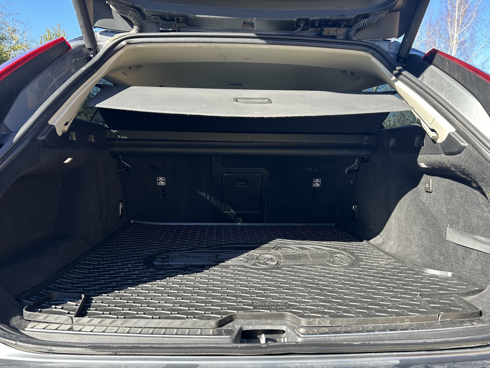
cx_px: 239
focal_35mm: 27
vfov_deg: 51.4
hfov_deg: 65.3
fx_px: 382
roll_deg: -0.8
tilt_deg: -7.9
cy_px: 189
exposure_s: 1/380
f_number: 1.5
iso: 50
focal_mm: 5.7
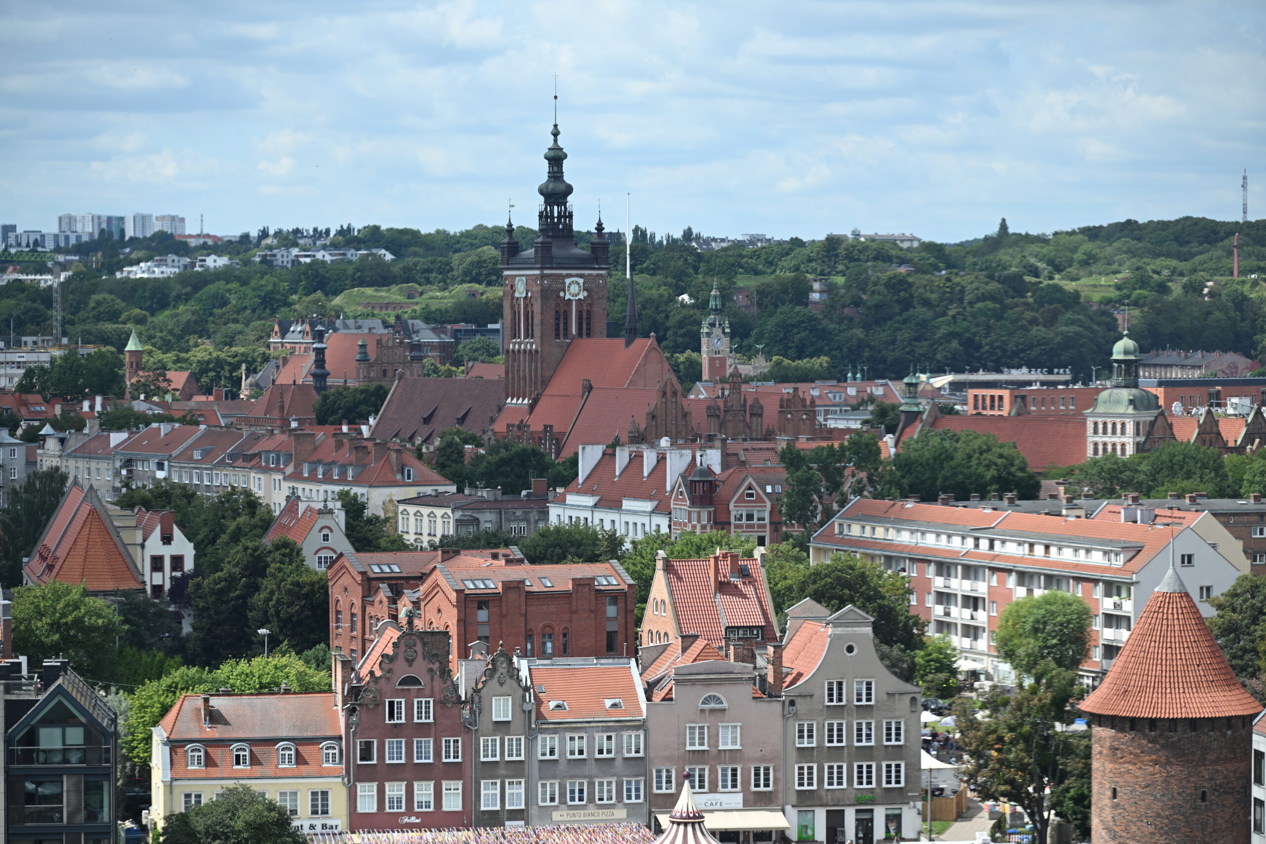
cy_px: 422
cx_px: 633
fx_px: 4220
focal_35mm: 120
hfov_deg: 17.1
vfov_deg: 11.4
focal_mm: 120
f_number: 5
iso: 100
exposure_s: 1/400
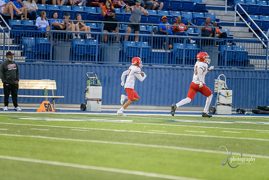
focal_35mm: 300
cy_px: 90
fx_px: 2242
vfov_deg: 4.6
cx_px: 134
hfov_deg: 6.9
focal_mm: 300
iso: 5000
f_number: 2.8
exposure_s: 1/800
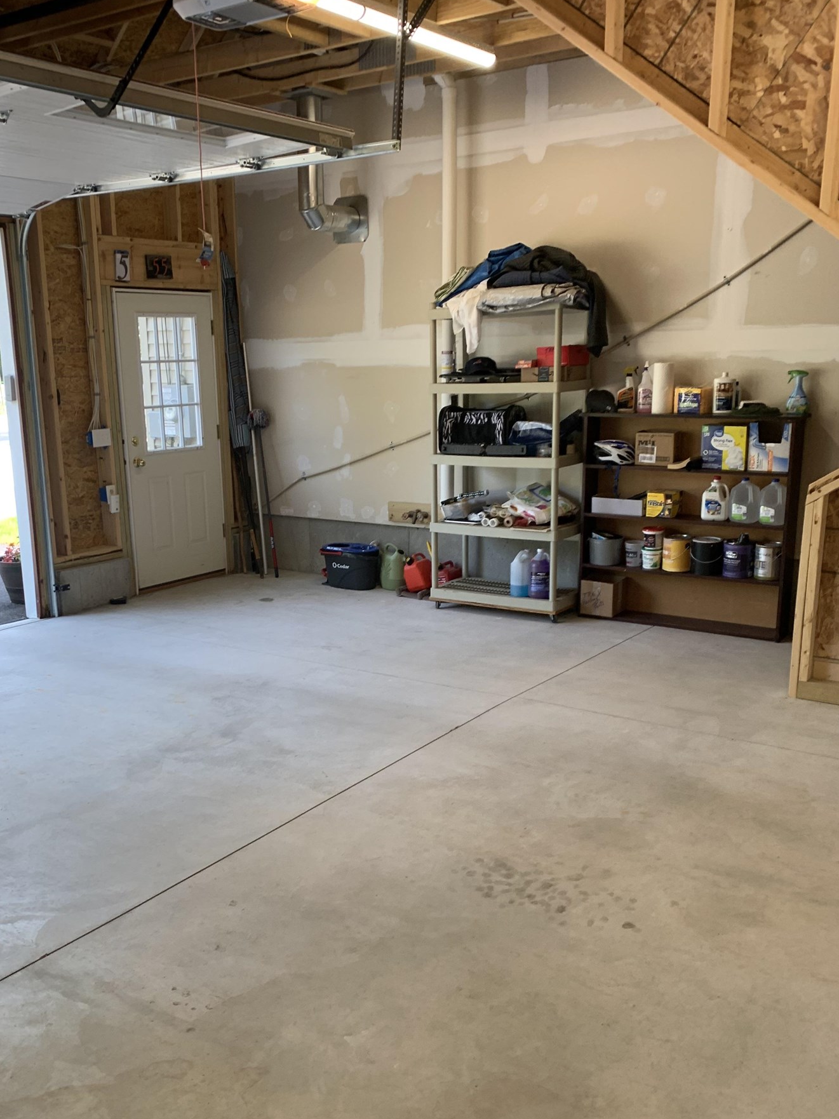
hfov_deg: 41.6
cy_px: 664
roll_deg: -0.4
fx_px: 1099
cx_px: 335
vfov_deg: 53.6
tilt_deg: -20.5
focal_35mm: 34
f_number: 1.8
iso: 50
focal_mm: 4.25
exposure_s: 1/121
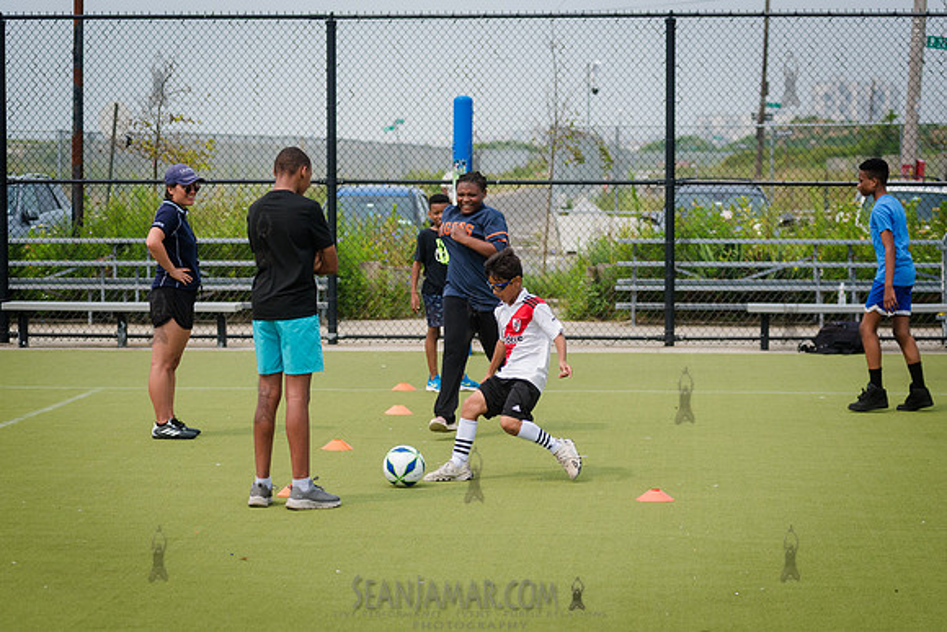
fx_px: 2770
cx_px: 481
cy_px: 354
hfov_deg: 19.4
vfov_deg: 13.0
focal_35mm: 105
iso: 250
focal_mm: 92
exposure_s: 1/2000
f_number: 4
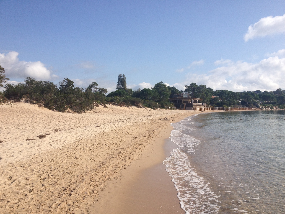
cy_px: 107
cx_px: 142
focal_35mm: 35
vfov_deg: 40.7
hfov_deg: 52.6
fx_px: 288
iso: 64
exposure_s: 1/2632
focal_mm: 4.28
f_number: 2.4
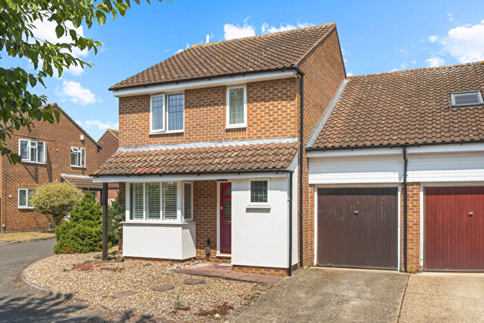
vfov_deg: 42.3
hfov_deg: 60.3
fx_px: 417
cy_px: 162
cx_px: 242
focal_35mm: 31
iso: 320
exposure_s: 1/200
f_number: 8
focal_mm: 31
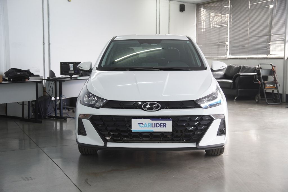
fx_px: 444
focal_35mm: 56
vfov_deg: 24.4
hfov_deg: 35.9
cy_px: 96
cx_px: 144
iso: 320
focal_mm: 37
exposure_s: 1/60
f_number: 2.8
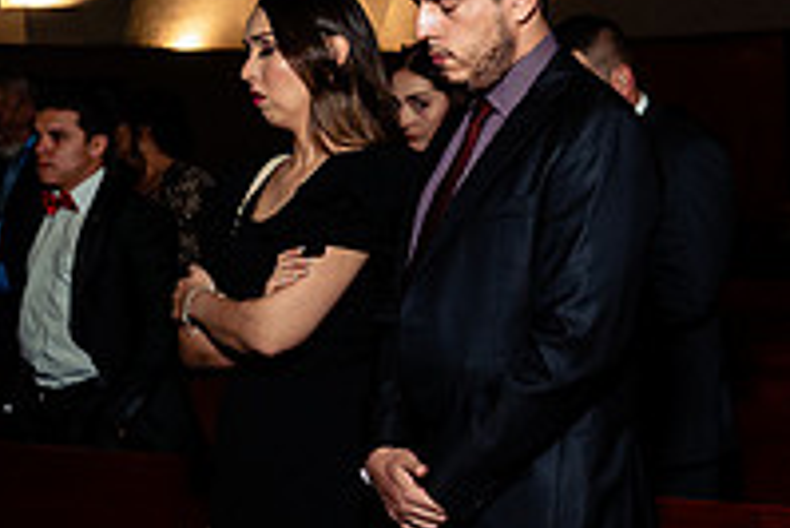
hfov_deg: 19.1
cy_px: 197
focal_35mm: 102
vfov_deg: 13.4
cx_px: 885
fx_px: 2240
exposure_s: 1/160
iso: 1250
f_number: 4
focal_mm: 35
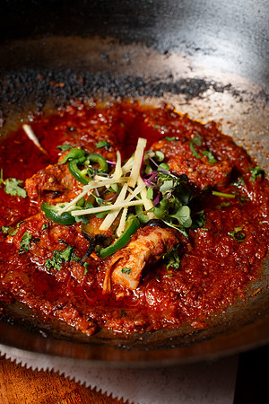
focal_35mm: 50
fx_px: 560
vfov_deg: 39.6
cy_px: 202
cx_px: 134
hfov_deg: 27.0
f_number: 4.5
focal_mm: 50
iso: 200
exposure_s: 1/250
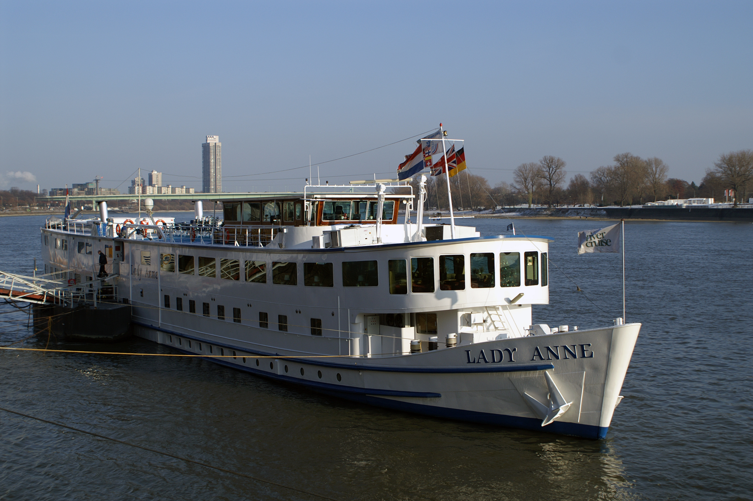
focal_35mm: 52
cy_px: 250
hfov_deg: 37.9
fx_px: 1097
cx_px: 376
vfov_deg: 25.7
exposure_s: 1/800
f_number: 6.3
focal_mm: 35
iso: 100
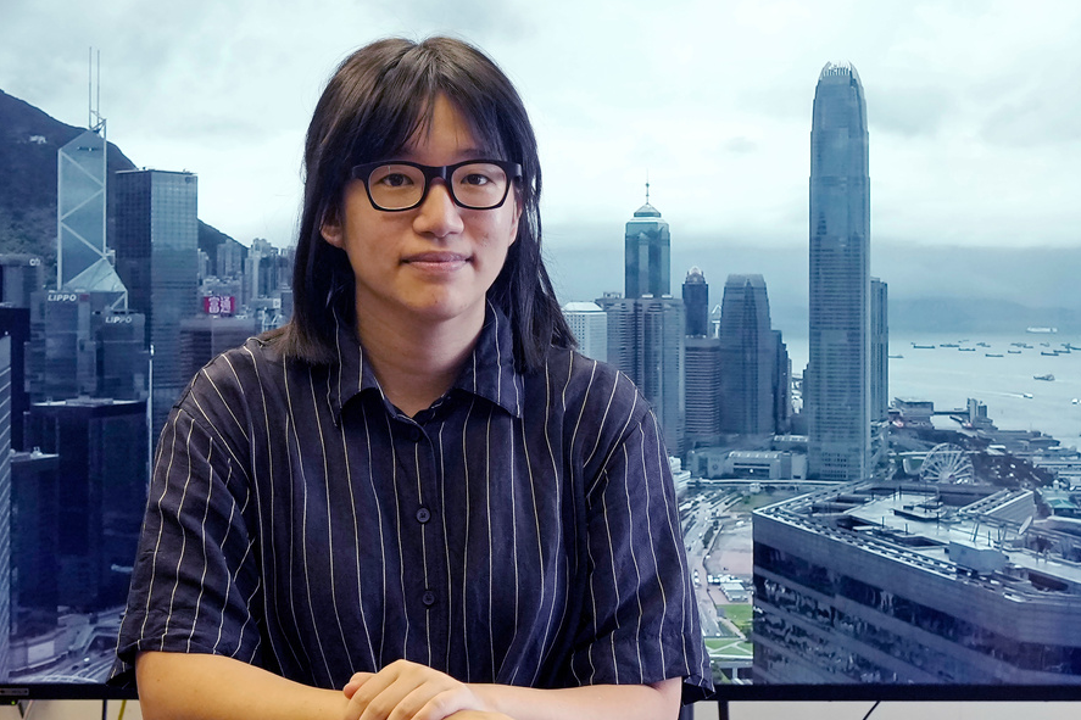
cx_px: 558
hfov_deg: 33.4
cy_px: 395
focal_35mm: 60
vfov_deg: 22.6
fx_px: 1801
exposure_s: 1/125
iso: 2500
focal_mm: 35
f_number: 5
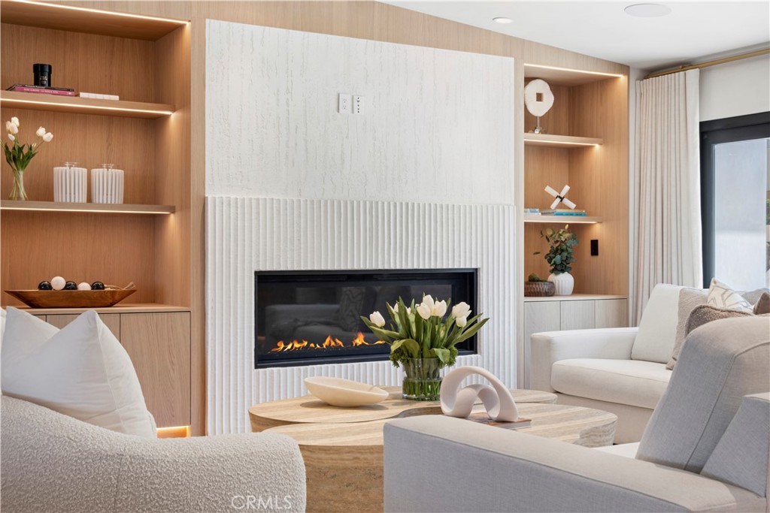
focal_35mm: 43
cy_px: 256
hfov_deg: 45.4
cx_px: 385
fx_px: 920
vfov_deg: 31.2
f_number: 9
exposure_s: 1/4
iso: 200
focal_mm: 28.9
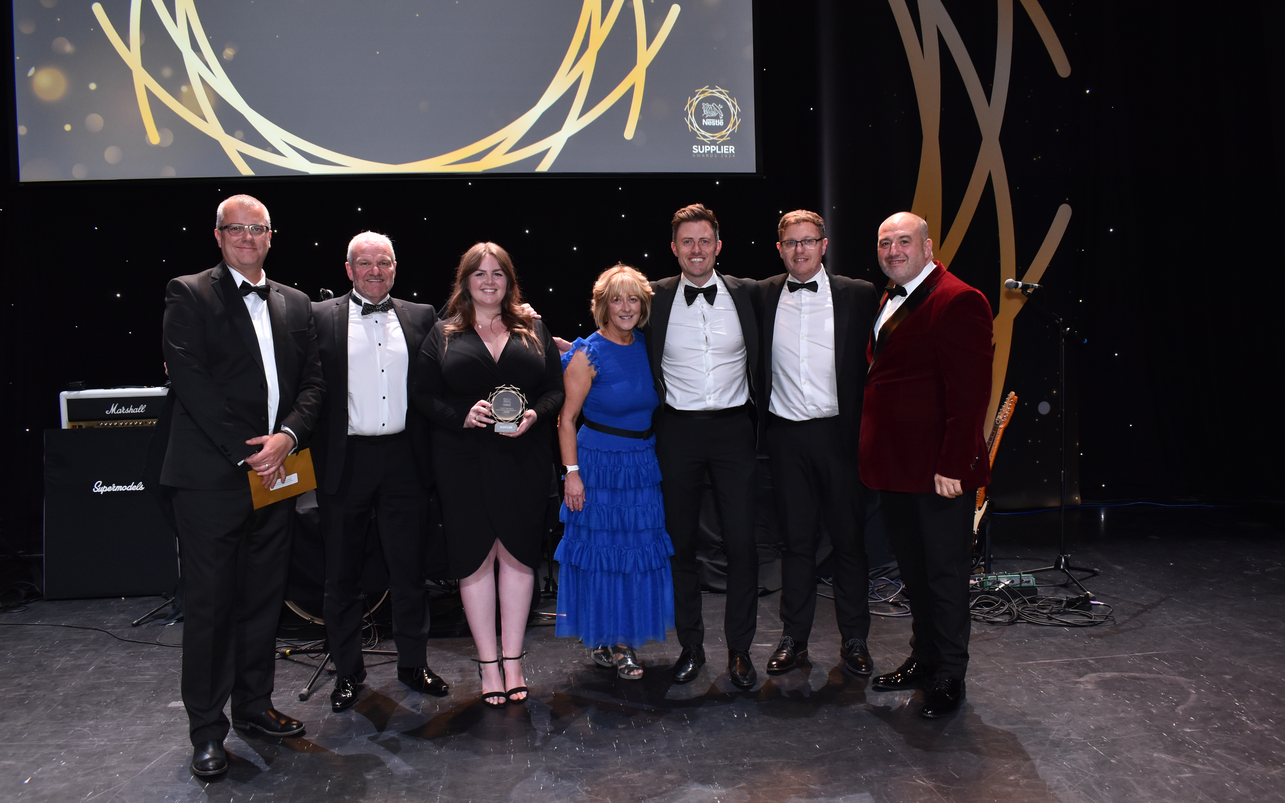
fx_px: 981
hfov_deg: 66.5
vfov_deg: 44.5
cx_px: 650
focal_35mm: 28
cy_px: 422
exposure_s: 1/60
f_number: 7.1
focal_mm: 18
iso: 800
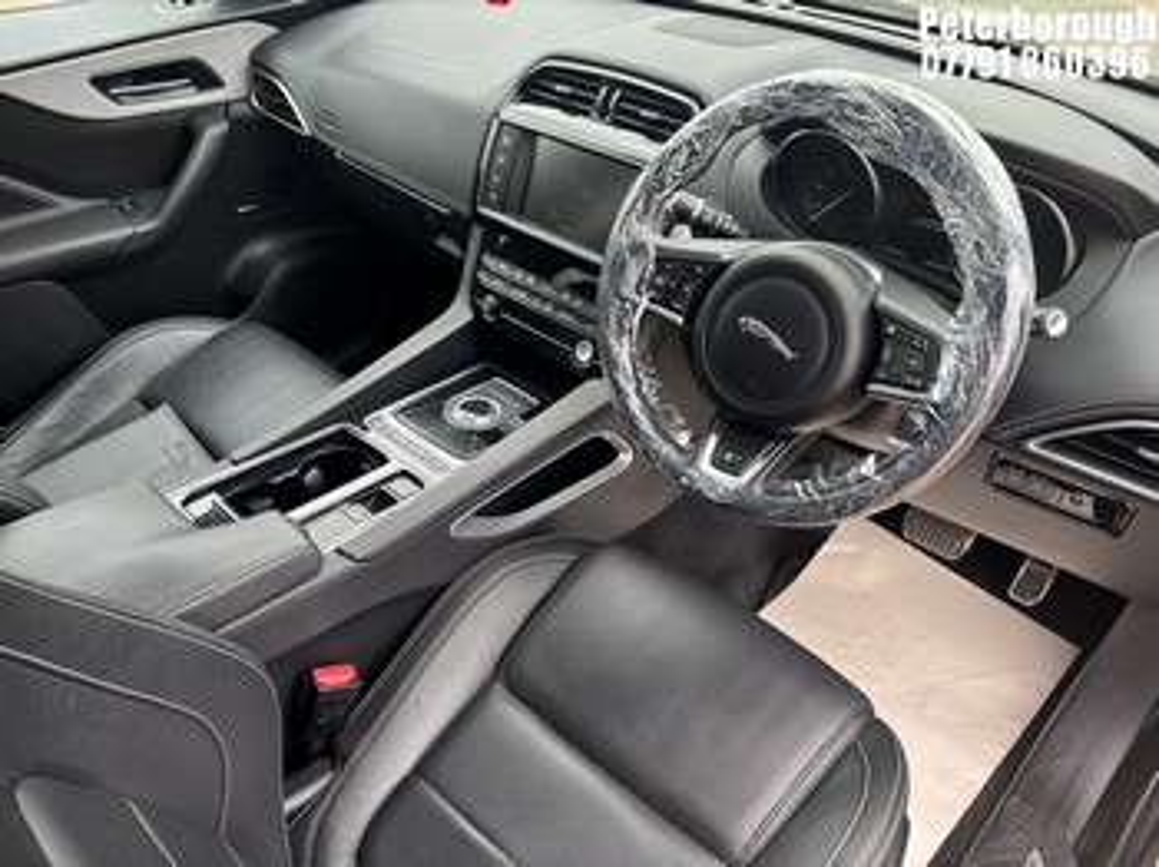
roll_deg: +1.5
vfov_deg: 53.0
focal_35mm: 26
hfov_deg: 67.3
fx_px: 870
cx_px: 580
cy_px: 434
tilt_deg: -39.3
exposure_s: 1/121
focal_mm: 5.96
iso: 40
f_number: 1.6
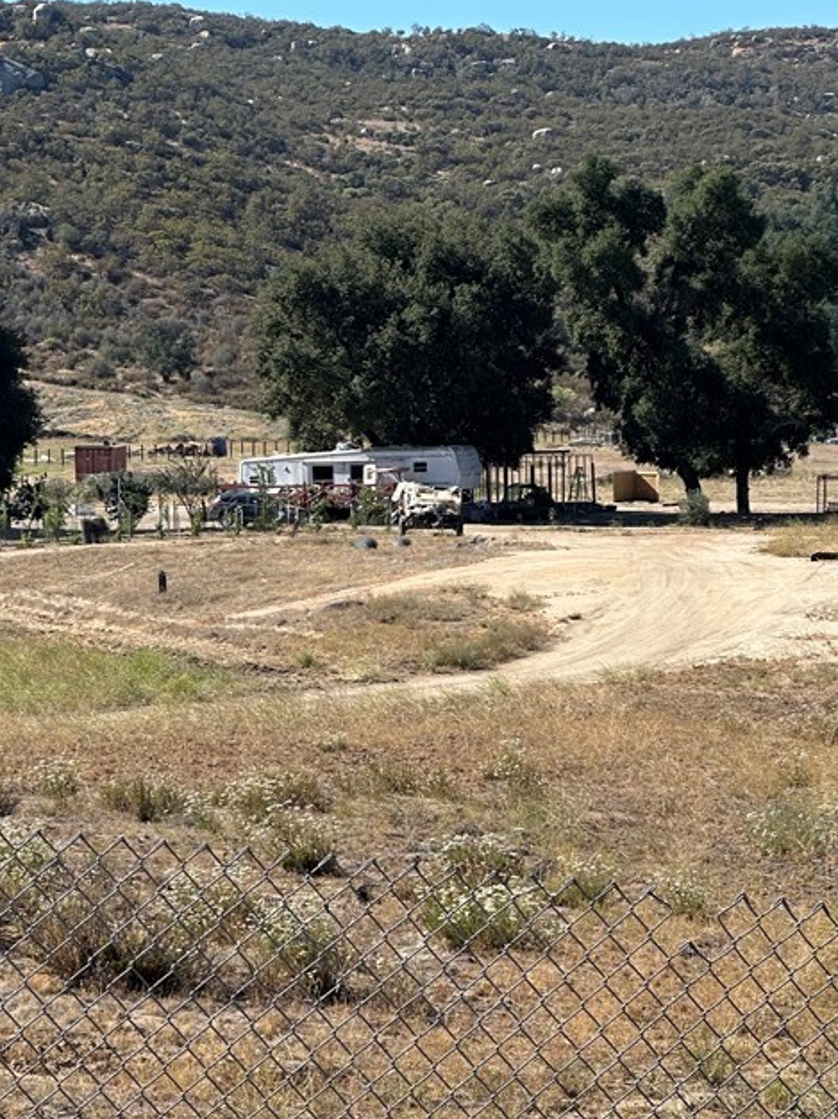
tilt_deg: -8.0
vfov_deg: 15.6
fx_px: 4070
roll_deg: +0.4
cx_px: 266
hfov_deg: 11.7
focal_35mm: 126
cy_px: 853
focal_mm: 9
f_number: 2.8
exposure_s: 1/541
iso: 32
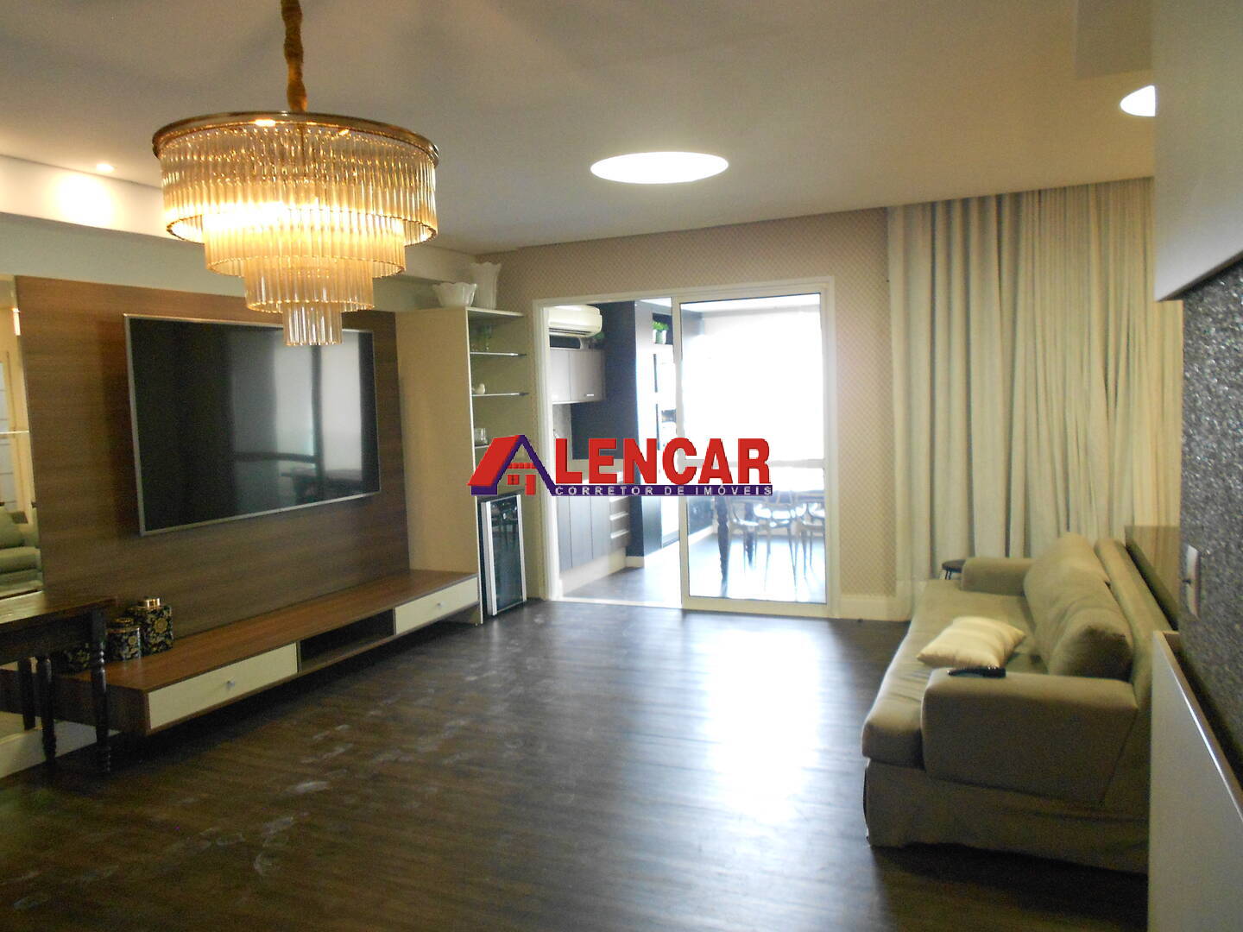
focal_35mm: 26
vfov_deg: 53.1
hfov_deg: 67.3
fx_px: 934
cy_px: 466
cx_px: 622
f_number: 3.2
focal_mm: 4.6
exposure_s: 1/20
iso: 400
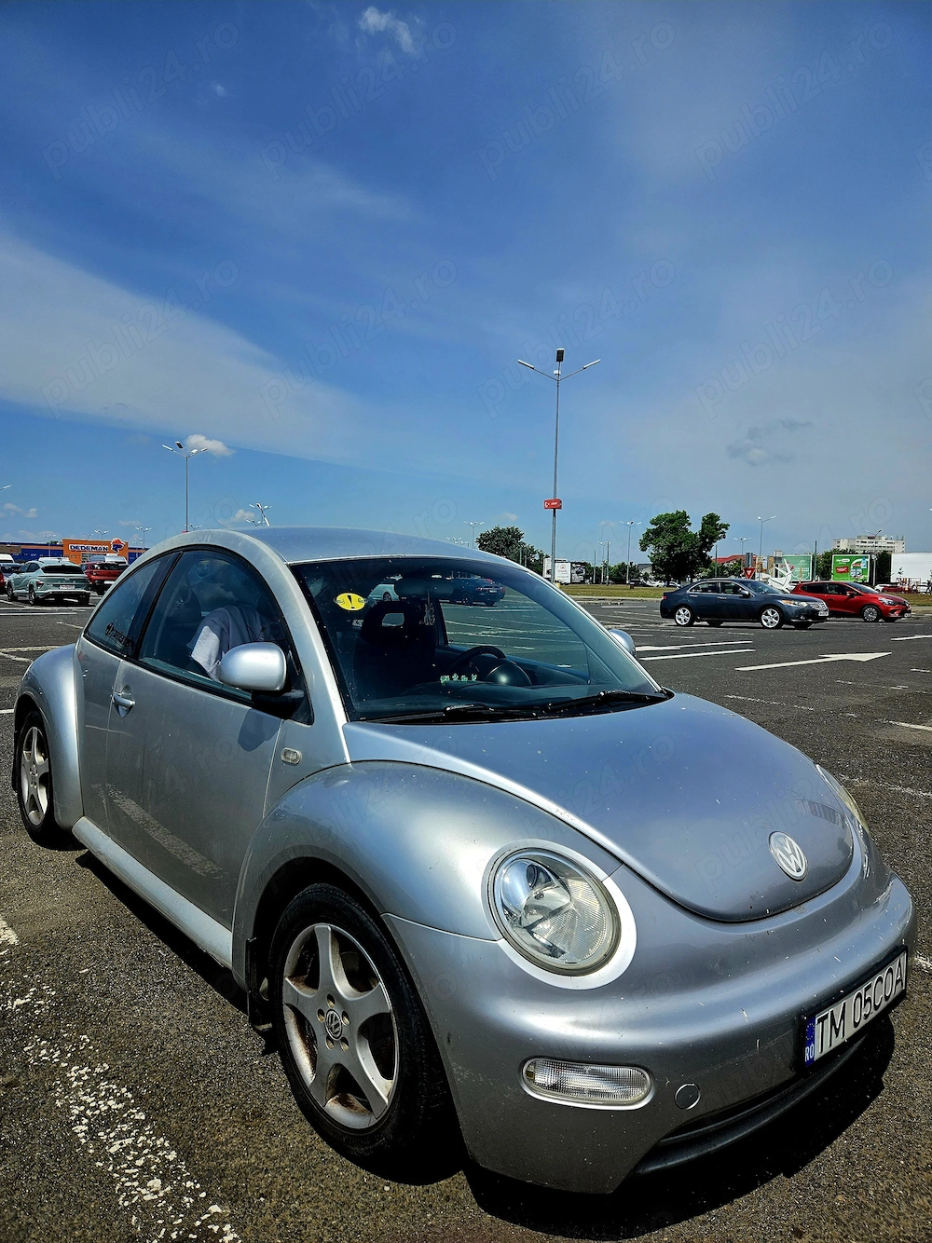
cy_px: 622
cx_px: 466
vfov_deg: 73.9
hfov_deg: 58.9
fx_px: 826
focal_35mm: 23
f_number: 1.8
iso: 25
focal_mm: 5.4
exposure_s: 1/5000
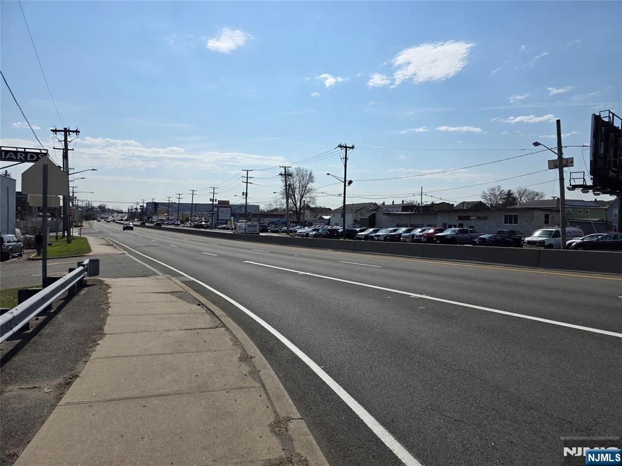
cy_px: 233
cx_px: 311
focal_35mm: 23
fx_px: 413
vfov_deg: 58.9
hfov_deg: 73.9
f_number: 1.7
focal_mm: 6.3
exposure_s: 1/7944
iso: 40
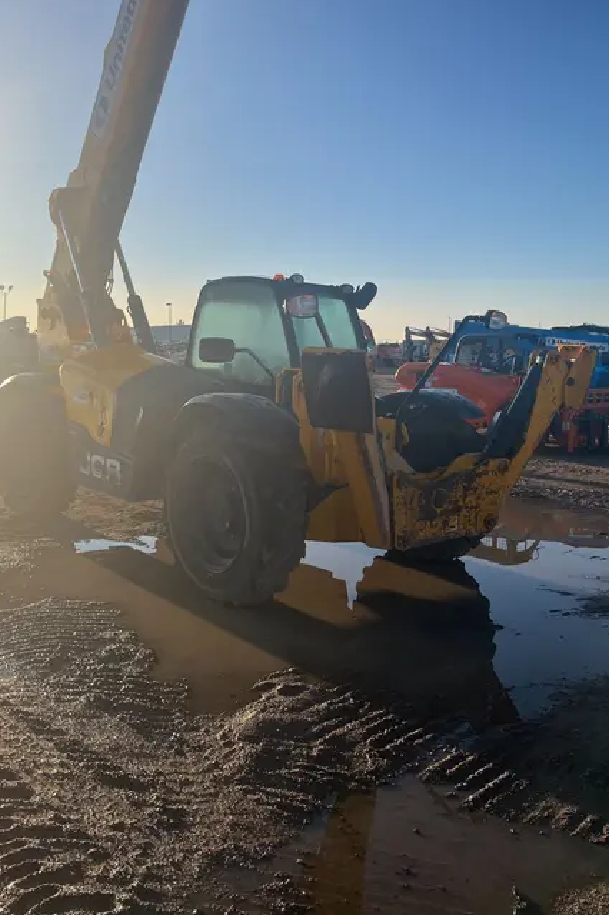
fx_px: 787
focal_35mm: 31
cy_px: 411
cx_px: 234
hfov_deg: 42.0
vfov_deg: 60.2
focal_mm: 5.1
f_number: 1.6
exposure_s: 1/3135
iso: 50
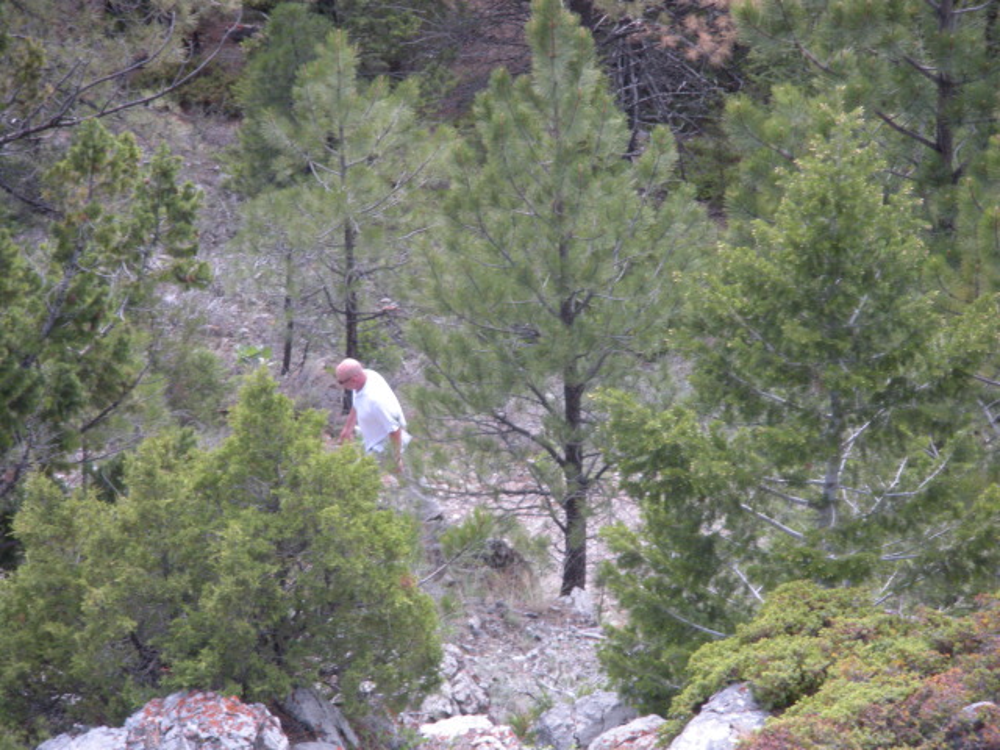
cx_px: 500
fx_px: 5200
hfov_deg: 11.0
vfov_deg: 8.2
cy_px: 375
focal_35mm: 180
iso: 257
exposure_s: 1/116
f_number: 5.6
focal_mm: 31.5
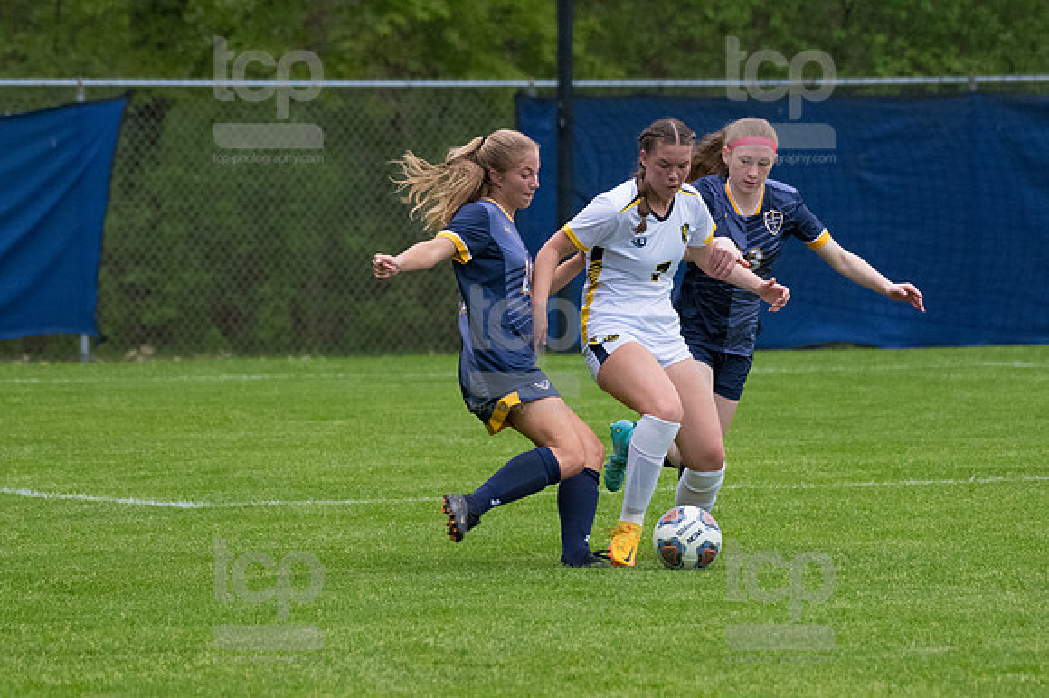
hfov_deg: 5.7
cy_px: 349
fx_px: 10484
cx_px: 524
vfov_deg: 3.8
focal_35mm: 360
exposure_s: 1/1600
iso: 4000
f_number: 5.6
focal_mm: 240
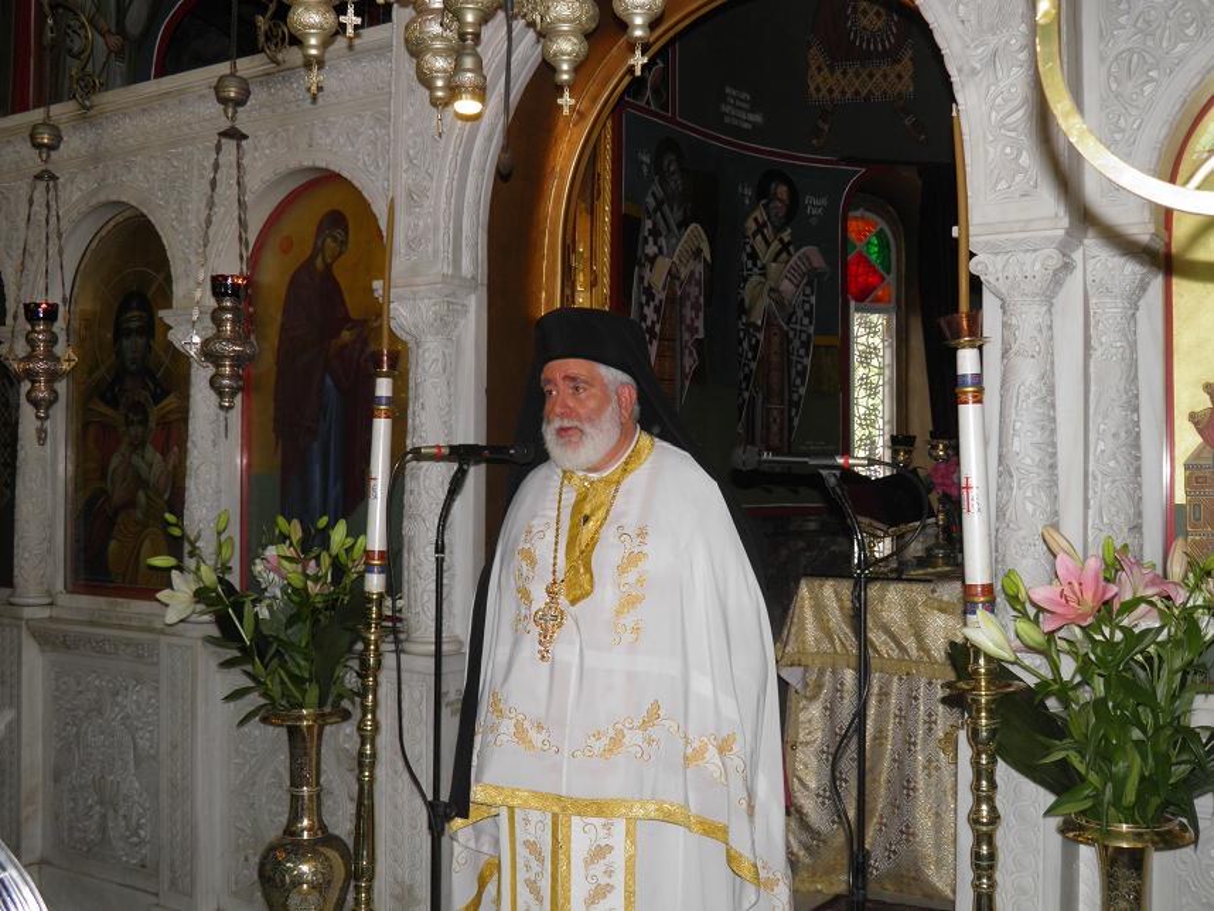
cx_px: 607
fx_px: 1368
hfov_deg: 47.9
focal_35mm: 39
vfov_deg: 36.8
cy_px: 456
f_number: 3.2
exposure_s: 1/60
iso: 100
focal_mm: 7.1
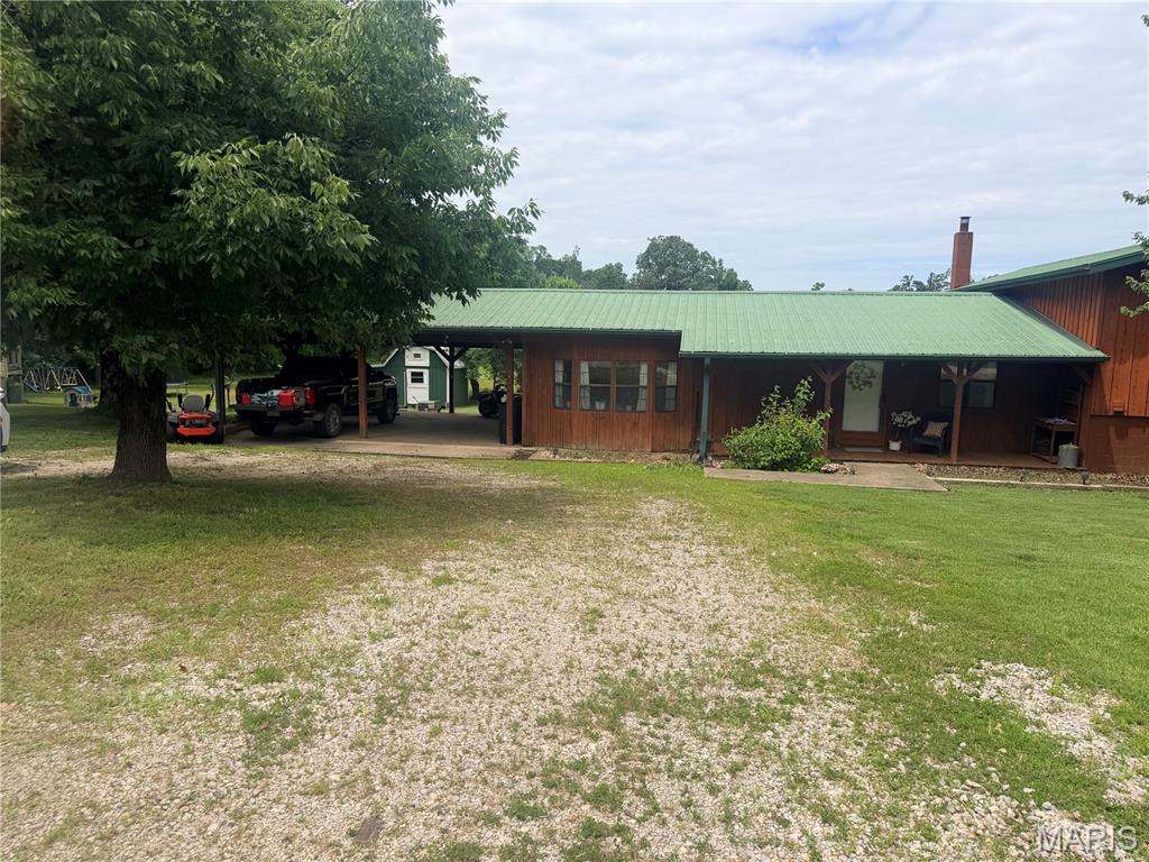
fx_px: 797
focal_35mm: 24
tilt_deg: -7.0
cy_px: 431
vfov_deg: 56.8
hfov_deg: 71.6
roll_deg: -0.7
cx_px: 574
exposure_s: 1/6173
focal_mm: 6.76
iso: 80
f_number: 1.78
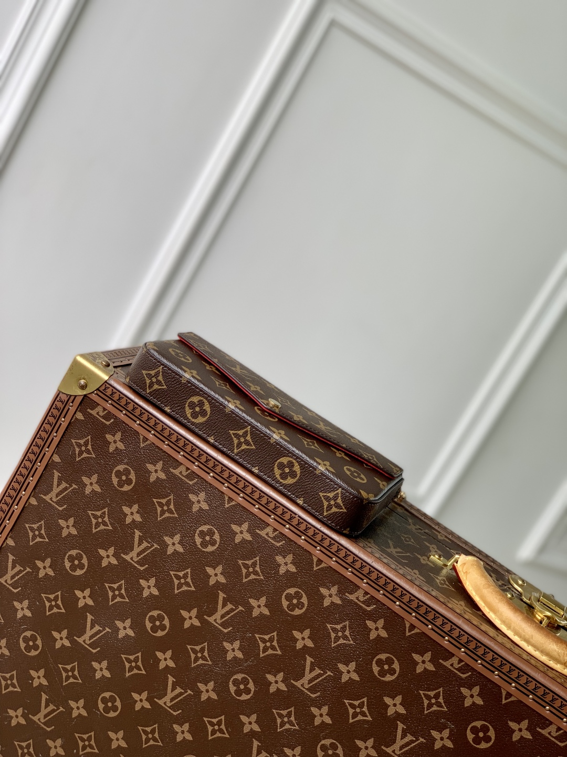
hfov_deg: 28.0
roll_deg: -30.1
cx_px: 284
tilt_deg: -12.9
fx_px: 1136
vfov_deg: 36.8
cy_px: 378
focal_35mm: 52
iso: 16
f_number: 2.4
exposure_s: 1/122
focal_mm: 6
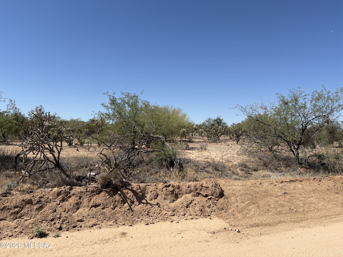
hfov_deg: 67.3
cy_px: 128
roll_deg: -0.9
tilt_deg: +1.8
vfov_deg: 53.1
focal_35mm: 26
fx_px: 258
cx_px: 172
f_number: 1.6
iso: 50
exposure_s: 1/4329
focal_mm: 5.96
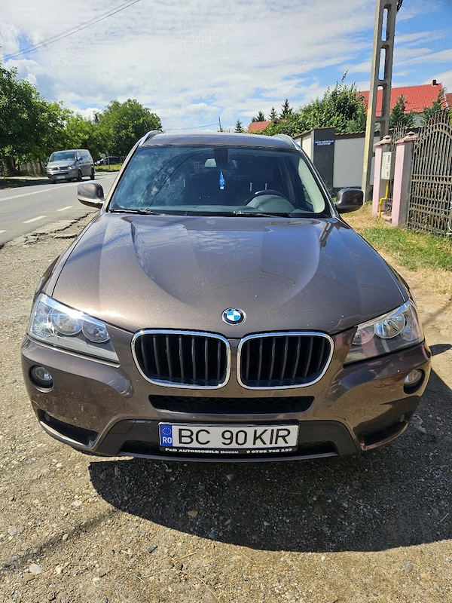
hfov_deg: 58.9
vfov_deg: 73.9
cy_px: 302
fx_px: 400
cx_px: 226
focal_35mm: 23
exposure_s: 1/1667
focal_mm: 5.4
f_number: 1.8
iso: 25
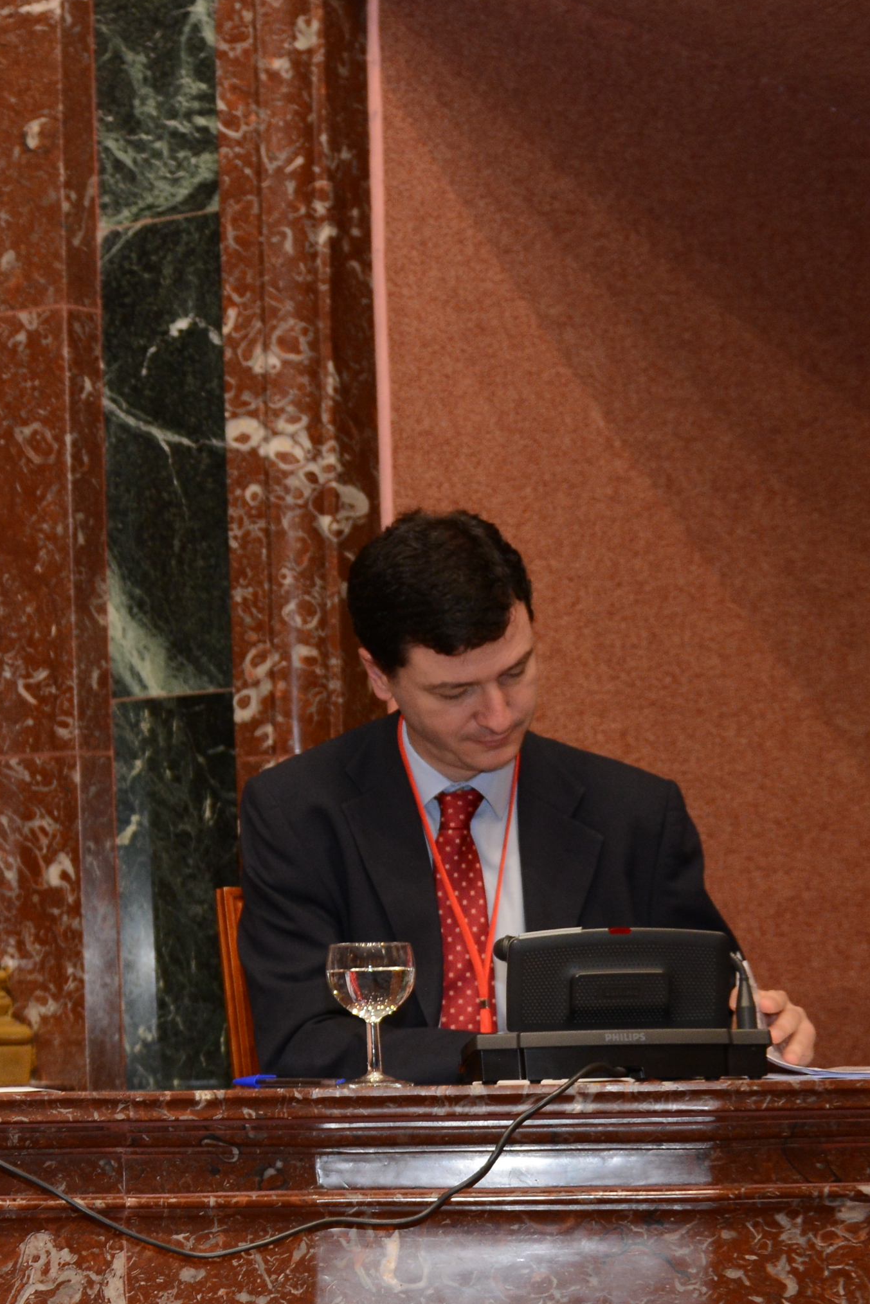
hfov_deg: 9.4
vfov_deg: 15.1
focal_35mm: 136
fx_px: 4929
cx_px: -863
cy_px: 859
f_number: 3.5
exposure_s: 1/80
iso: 800
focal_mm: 50
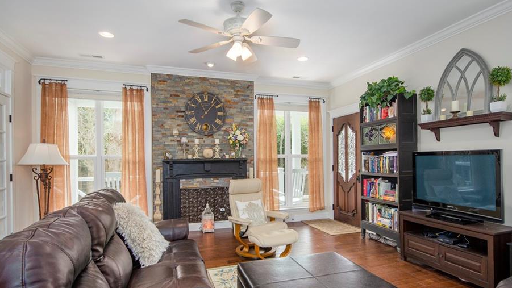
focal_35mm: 20
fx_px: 266
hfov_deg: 87.8
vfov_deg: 56.7
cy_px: 162
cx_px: 261
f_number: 7.1
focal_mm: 11
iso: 400
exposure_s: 1/100
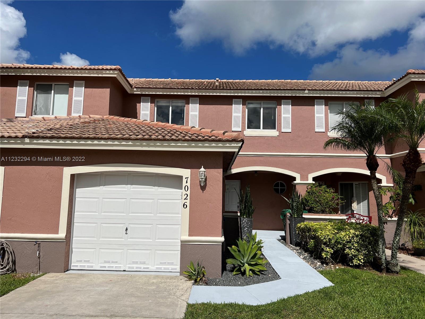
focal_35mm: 26
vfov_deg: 53.1
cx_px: 212
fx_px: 319
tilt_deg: +4.8
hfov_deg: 67.3
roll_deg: -0.9
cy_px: 160
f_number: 1.5
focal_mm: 5.7
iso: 50
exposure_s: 1/11364
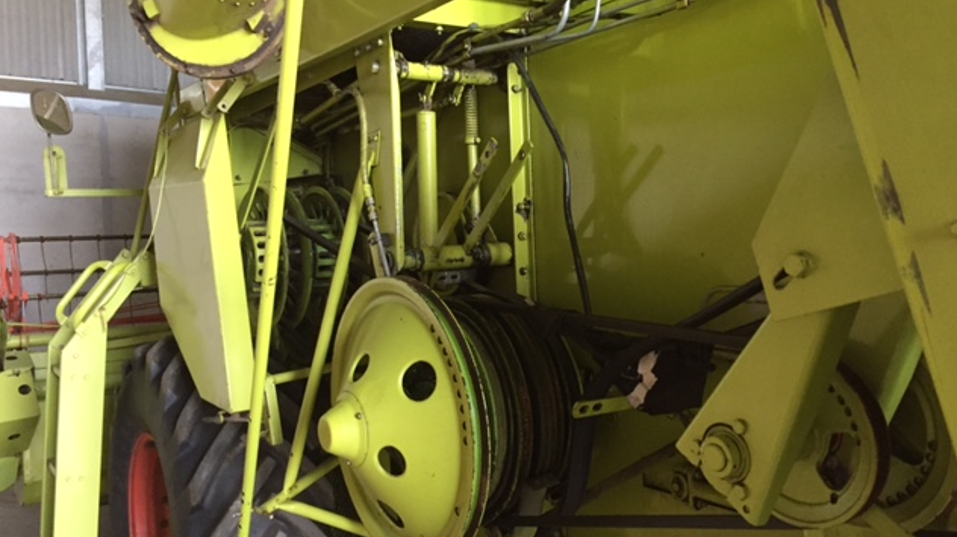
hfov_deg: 61.0
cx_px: 478
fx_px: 812
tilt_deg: -1.2
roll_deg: +1.7
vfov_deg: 36.6
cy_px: 257
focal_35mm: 32
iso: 200
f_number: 2.2
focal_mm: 4.15
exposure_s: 1/33
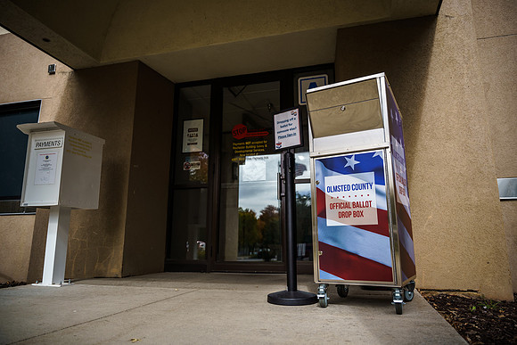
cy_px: 163
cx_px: 261
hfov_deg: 70.5
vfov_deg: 50.4
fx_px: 366
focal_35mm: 25
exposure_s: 1/2000
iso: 200
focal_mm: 24
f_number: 2.8
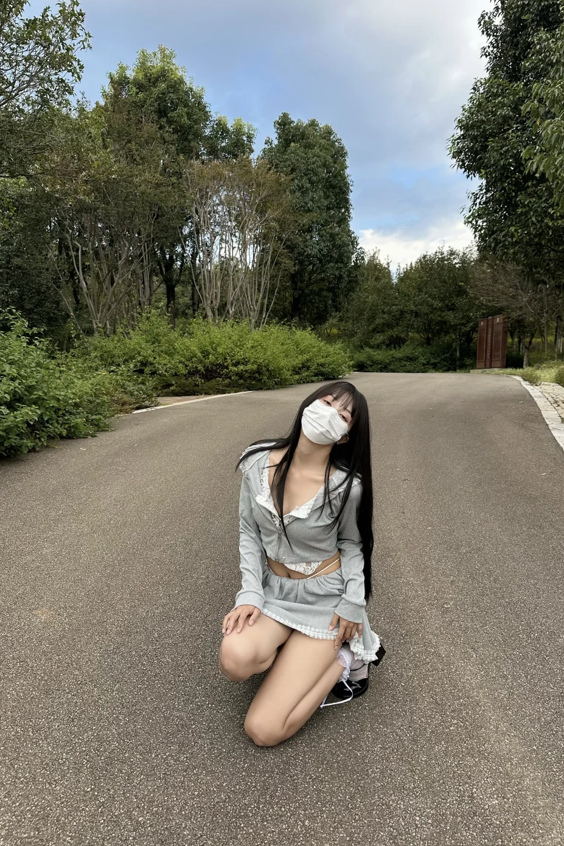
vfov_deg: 65.5
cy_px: 412
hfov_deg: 46.3
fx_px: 658
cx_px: 316
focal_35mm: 28
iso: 125
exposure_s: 1/60
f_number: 1.5
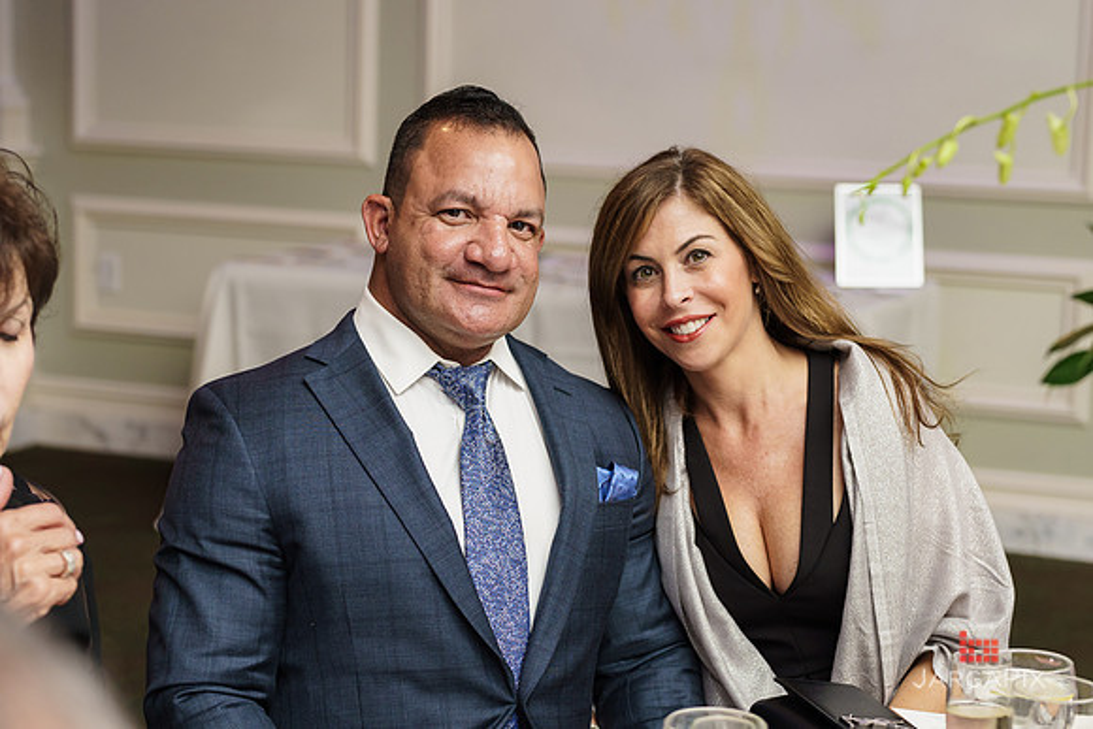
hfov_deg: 27.0
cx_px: 546
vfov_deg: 18.2
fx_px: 2278
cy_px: 364
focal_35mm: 75
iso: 500
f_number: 2.5
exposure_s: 1/250
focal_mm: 50
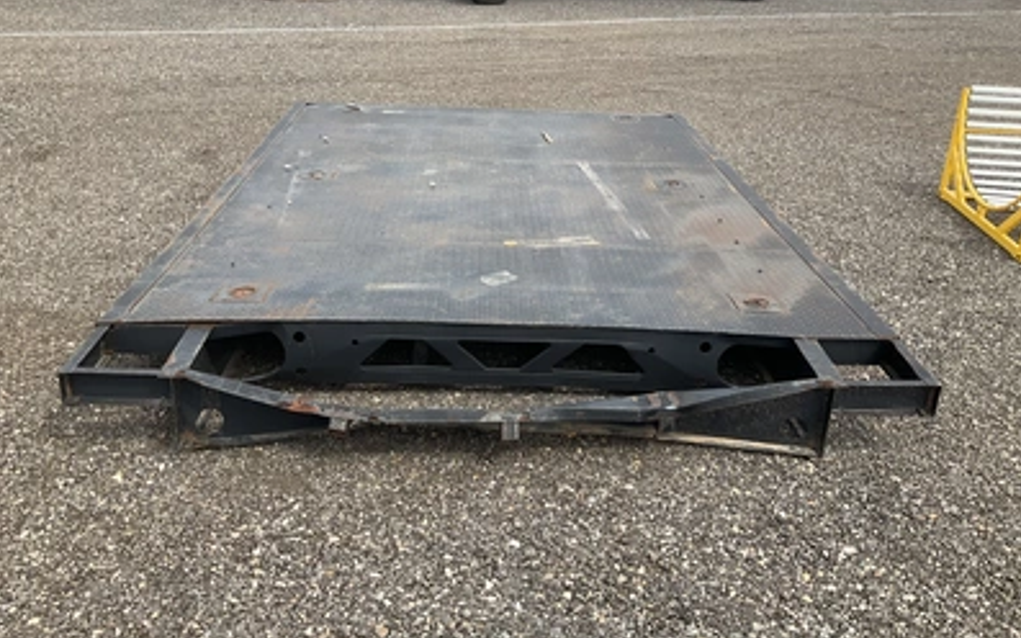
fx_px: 862
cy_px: 262
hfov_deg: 61.2
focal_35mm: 31
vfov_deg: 40.4
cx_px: 509
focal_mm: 3
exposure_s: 1/1076
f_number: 1.8
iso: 25
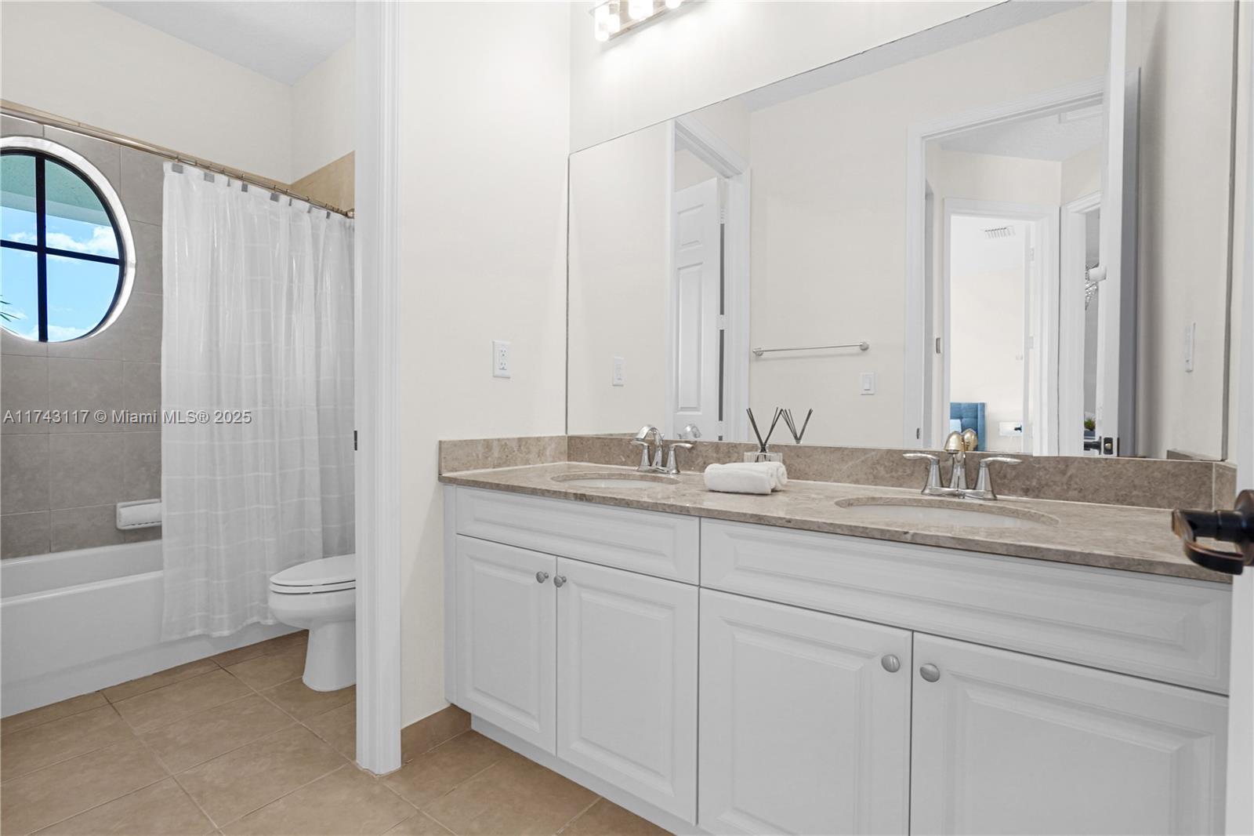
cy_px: 418
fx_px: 557
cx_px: 627
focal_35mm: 16
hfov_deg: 96.7
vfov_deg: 73.7
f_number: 8
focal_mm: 16
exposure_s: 1/30
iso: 400
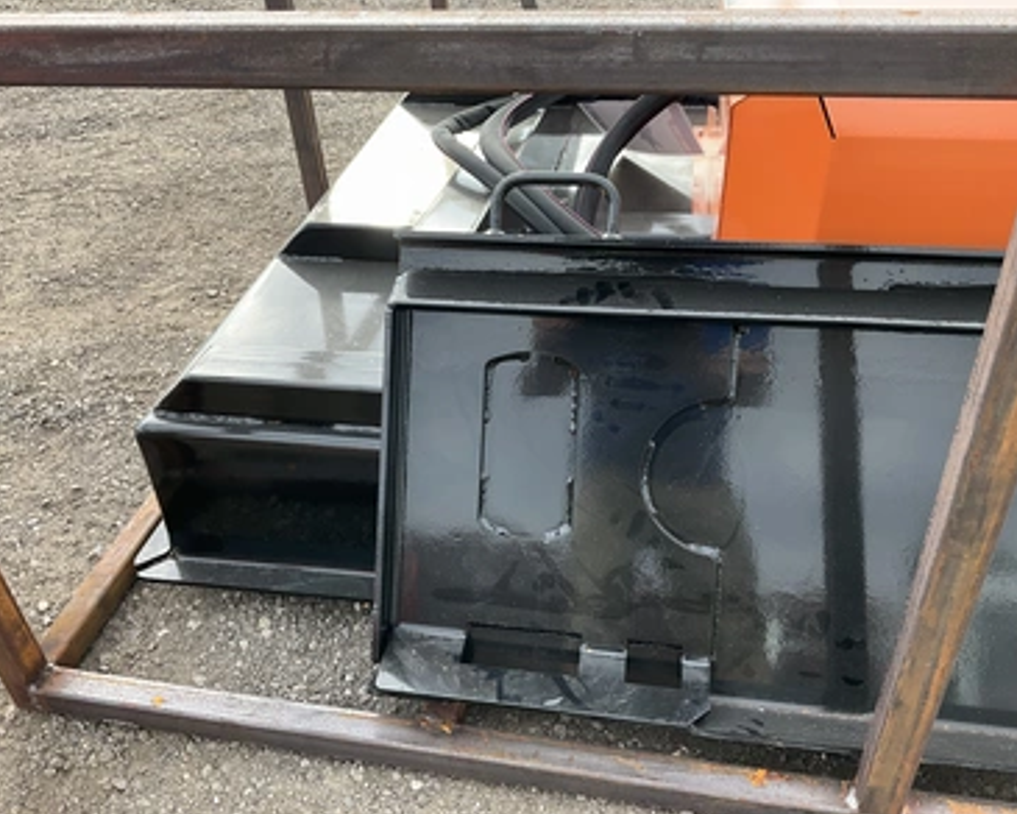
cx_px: 496
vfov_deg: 47.1
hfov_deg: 57.2
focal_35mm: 31
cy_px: 413
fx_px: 933
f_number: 1.8
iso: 20
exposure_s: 1/175
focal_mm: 3
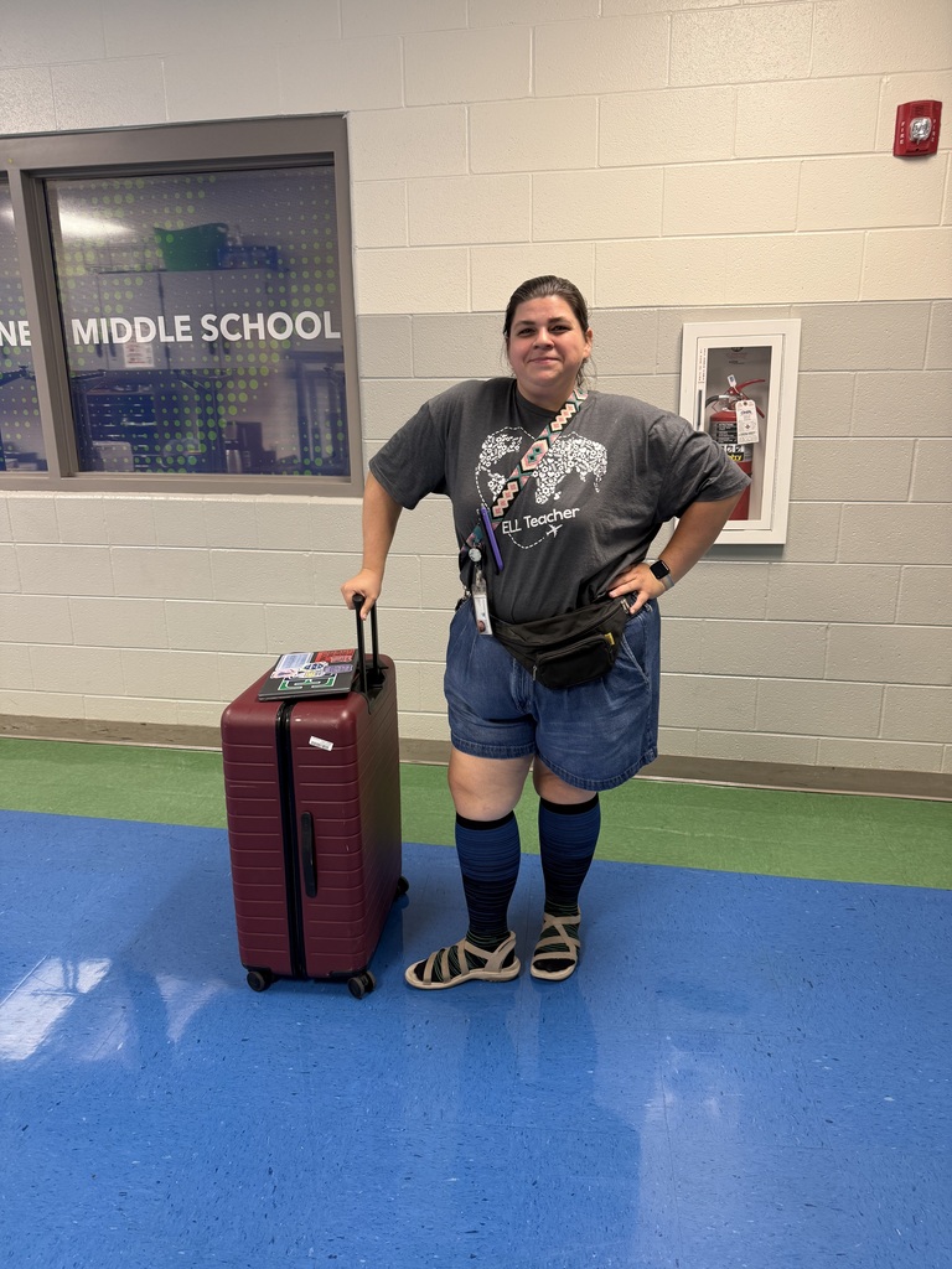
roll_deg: +0.2
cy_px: 634
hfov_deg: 56.8
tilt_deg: -15.6
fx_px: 880
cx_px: 476
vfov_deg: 71.6
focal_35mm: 24
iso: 160
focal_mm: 6.76
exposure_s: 1/60
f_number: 1.78
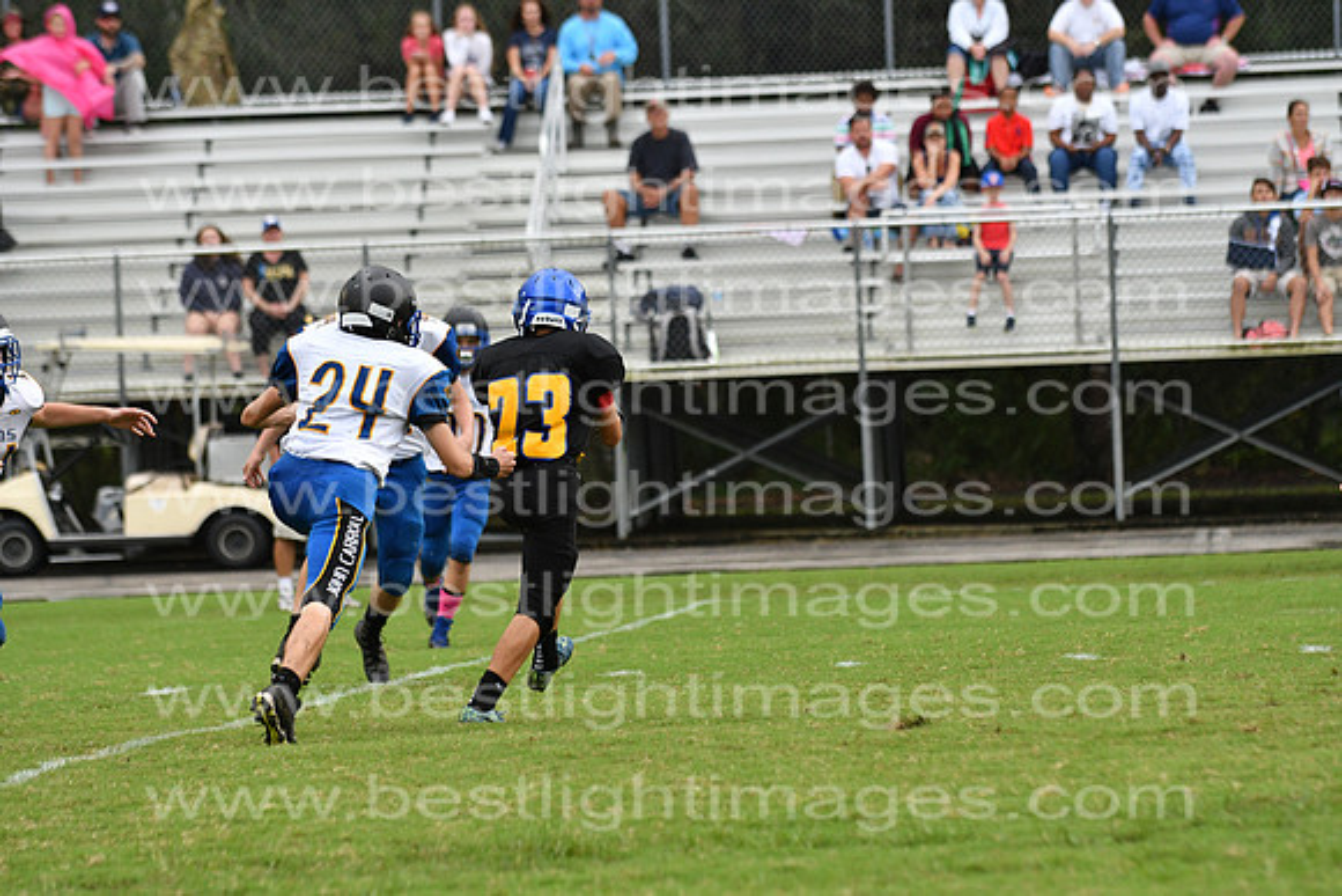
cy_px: 448
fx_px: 7830
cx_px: 671
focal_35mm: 210
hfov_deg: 9.8
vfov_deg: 6.5
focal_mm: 140
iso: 1000
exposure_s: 1/2500
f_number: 3.5
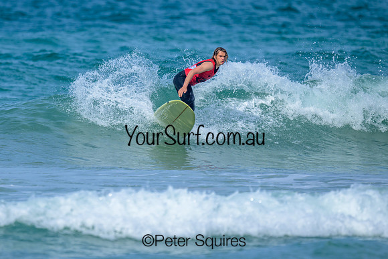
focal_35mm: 1100
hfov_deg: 1.9
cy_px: 128
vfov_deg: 1.3
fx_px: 11857
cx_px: 130
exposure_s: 1/2000
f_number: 6.3
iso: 220
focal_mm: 800
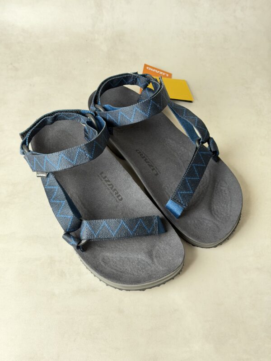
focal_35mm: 48
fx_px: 501
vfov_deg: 39.7
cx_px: 136
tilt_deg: -57.6
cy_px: 180
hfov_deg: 30.3
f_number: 1.78
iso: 125
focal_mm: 6.76
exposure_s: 1/50
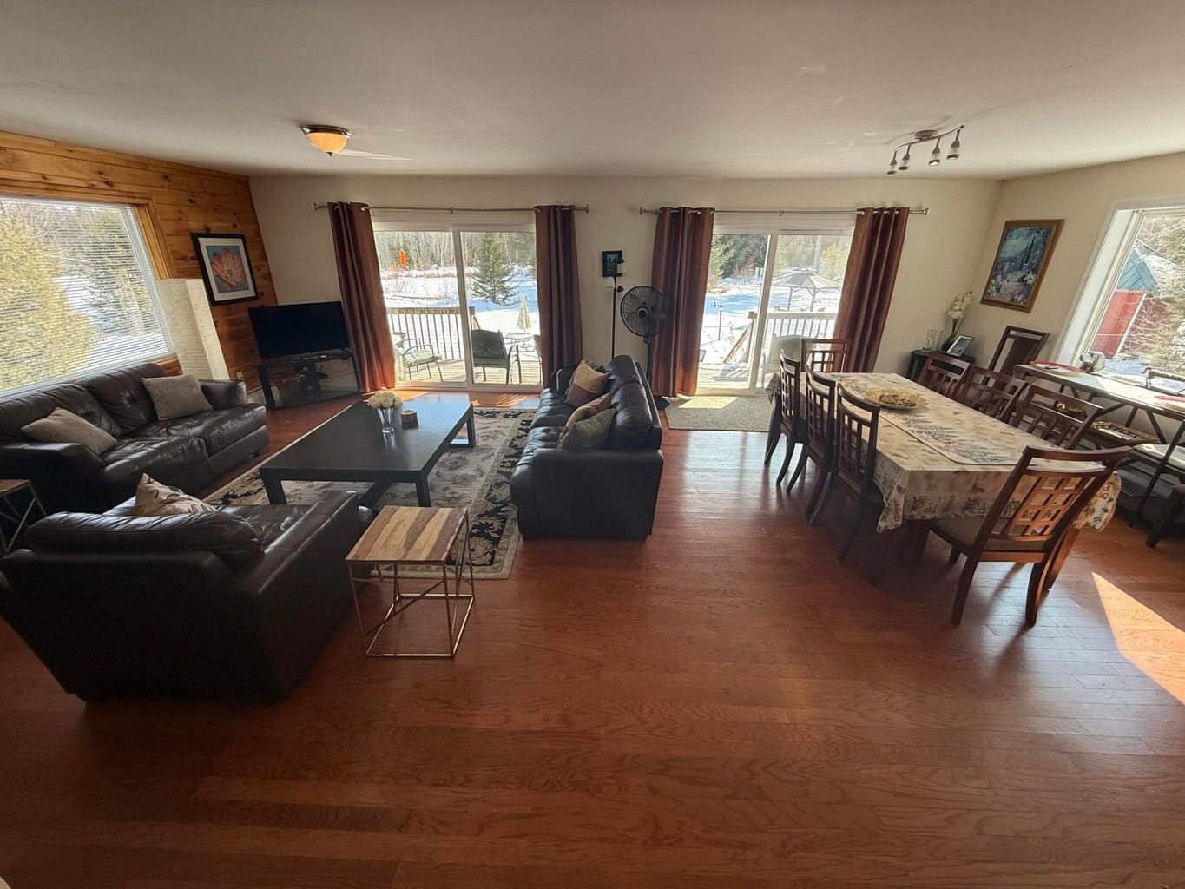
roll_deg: -1.0
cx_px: 592
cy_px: 444
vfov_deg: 85.7
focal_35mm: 14
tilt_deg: -23.1
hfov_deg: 102.1
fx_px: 479
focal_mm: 2.22
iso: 64
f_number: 2.2
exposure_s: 1/240
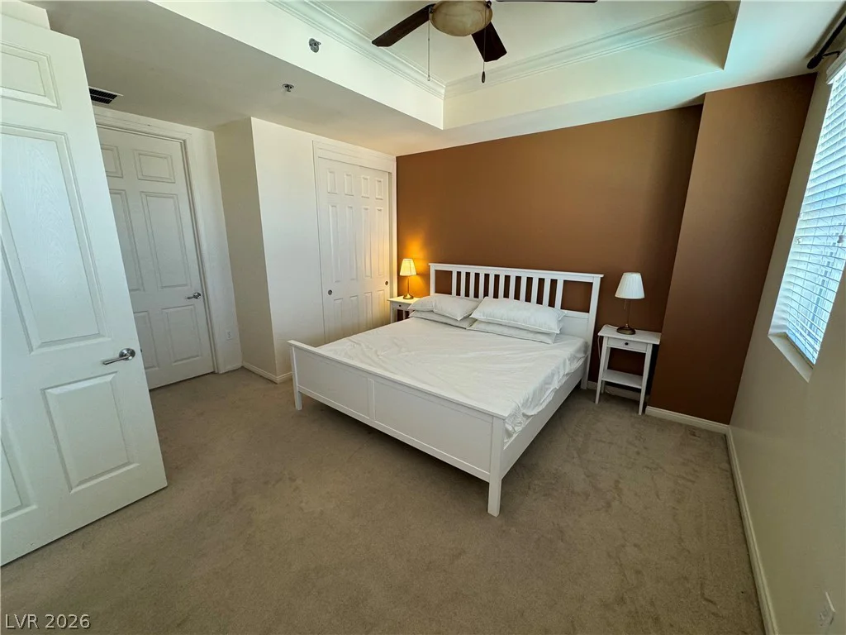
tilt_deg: -13.9
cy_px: 318
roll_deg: -0.8
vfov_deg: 85.7
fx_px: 342
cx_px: 423
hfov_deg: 102.1
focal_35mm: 14
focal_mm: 2.22
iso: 200
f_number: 2.2
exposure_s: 1/60
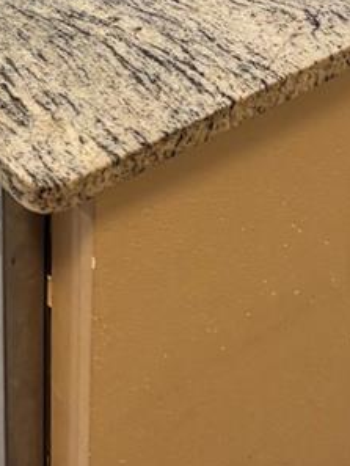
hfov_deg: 13.7
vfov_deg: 16.4
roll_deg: +0.9
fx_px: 1415
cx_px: -69
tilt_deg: -20.7
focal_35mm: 105
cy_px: -308
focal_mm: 5.96
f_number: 1.6
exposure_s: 1/60
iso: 80
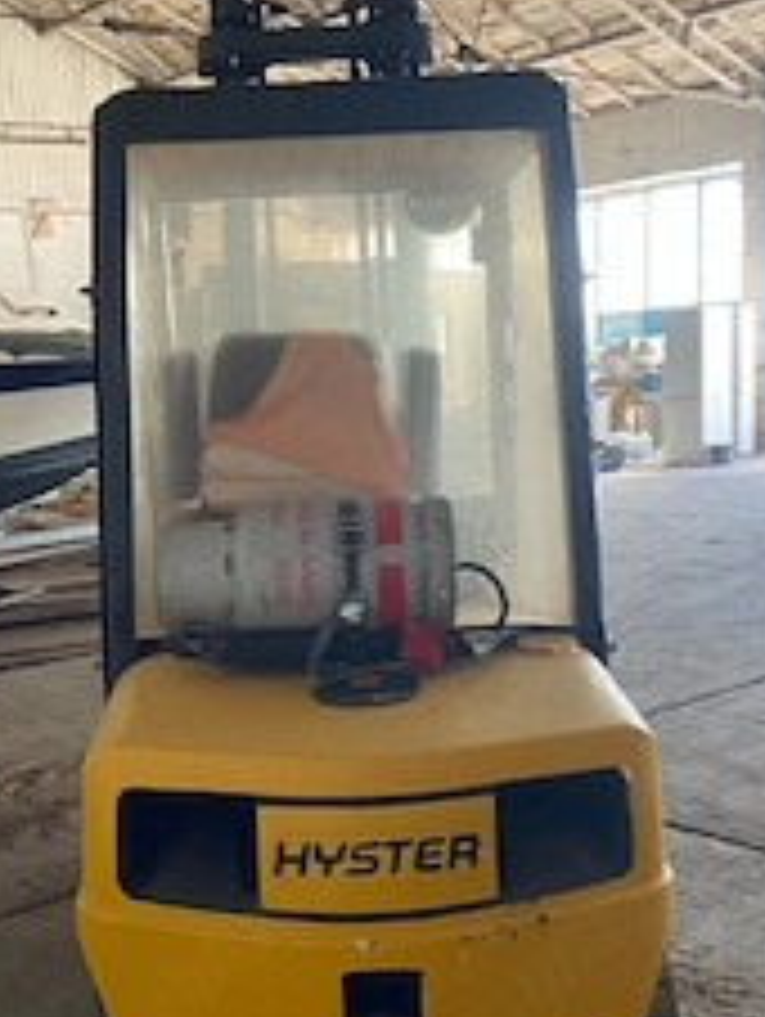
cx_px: 328
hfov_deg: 31.5
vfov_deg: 40.8
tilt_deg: -11.9
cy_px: 652
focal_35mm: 46
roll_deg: +4.2
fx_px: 1353
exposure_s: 1/60
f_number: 1.8
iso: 160
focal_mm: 4.25
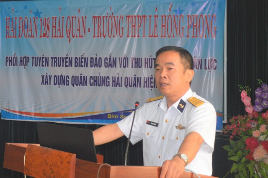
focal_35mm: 39
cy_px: 89
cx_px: 134
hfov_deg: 49.6
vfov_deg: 34.1
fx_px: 290
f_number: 4
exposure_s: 1/80
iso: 400
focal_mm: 26
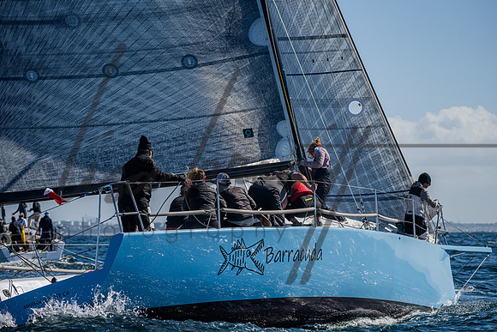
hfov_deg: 15.9
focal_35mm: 129
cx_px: 253
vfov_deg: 10.7
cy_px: 166
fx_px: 1777
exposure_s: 1/6400
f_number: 4.5
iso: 400
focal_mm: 125
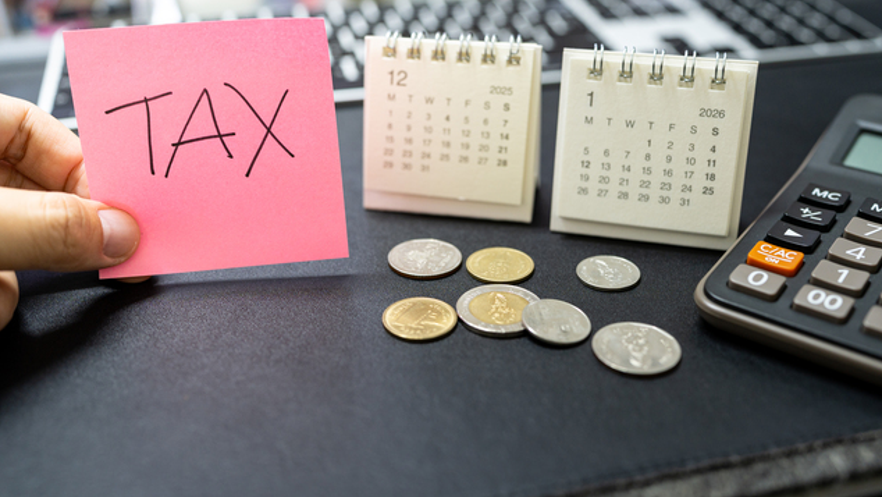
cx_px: 441
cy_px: 201
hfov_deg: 54.0
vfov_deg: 31.9
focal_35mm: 37
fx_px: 866
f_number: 3.2
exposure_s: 1/10
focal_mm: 35
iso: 320
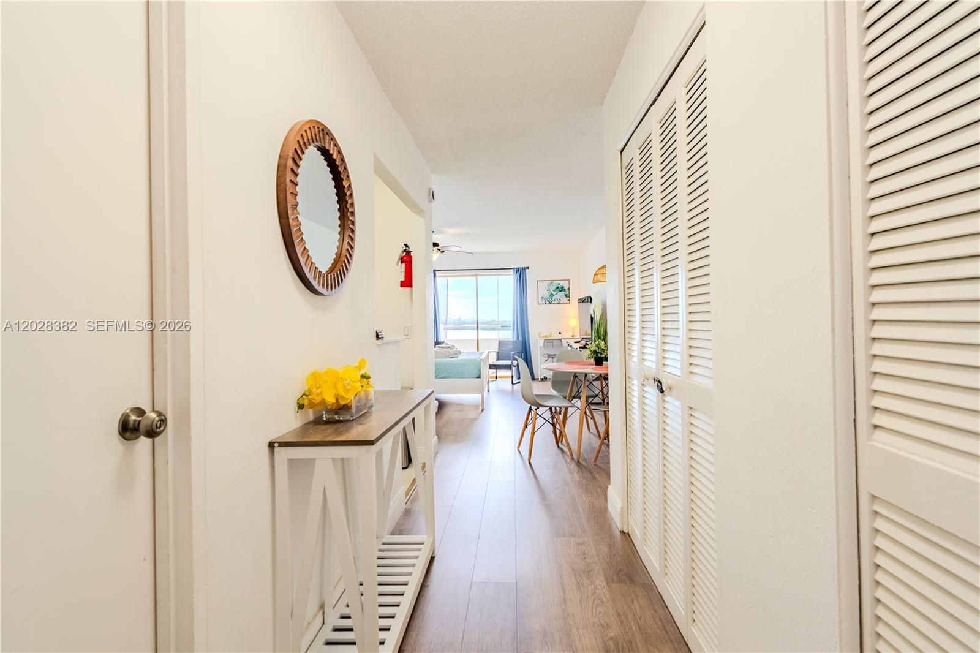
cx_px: 490
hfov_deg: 96.7
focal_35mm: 16
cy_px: 326
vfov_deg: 73.7
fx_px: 435
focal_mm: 16
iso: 640
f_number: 8
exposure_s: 1/2000
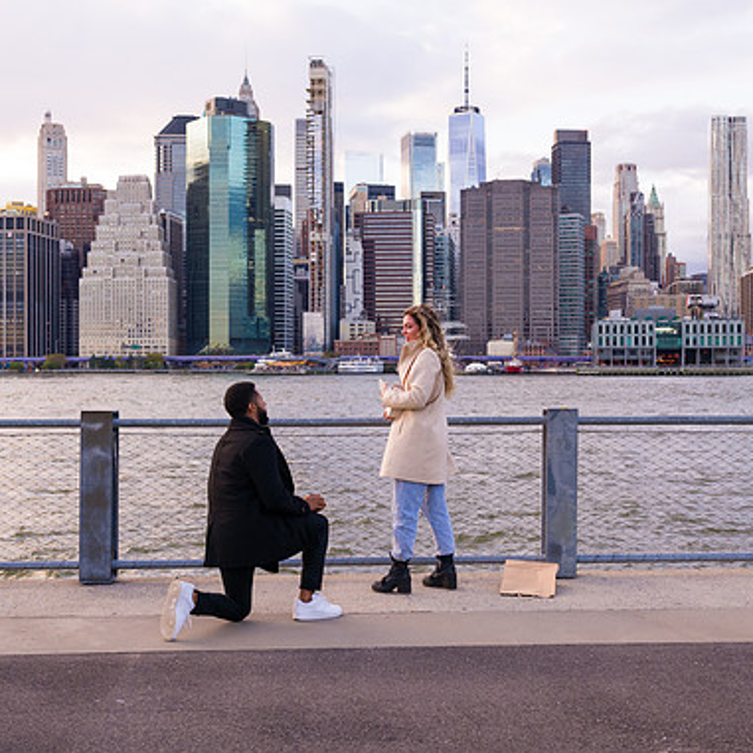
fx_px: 1083
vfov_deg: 38.3
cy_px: 373
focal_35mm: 44
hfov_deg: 38.3
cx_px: 415
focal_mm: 34
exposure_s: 1/200
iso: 250
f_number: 4
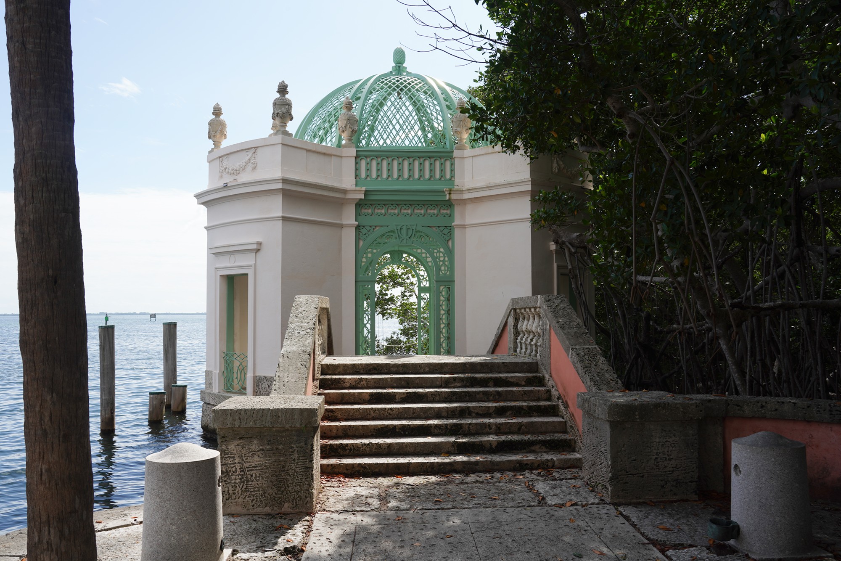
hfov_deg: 63.7
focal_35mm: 29
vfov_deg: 45.0
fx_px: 678
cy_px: 280
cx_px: 420
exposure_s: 1/100
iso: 100
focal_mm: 29
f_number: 14
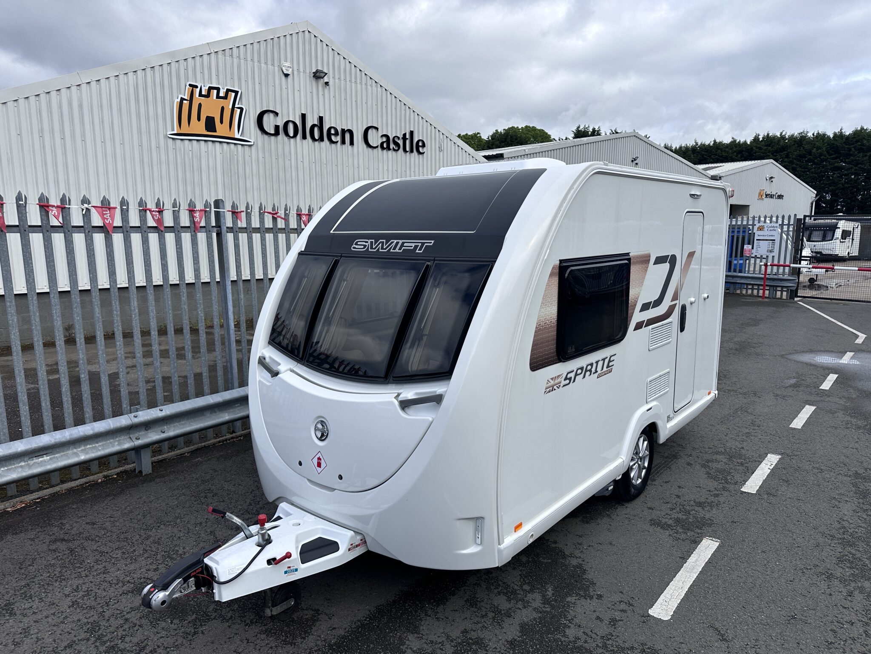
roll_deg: +0.8
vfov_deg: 56.8
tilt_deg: -9.8
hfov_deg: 71.6
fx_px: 604
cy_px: 327
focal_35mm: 24
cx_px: 436
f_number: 1.78
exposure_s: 1/3717
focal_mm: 6.86
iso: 80
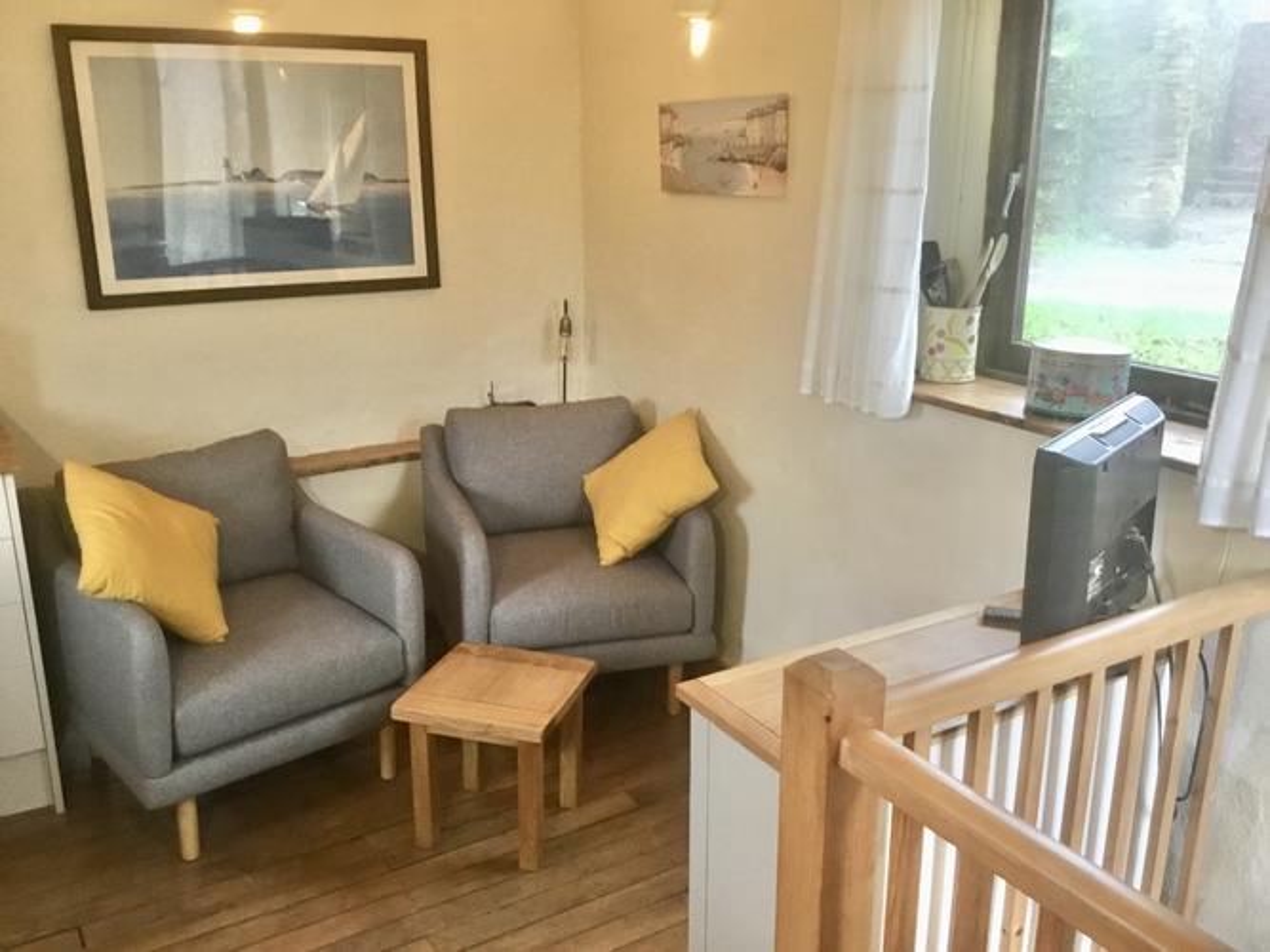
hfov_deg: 58.4
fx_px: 1137
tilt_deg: -17.8
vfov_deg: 45.4
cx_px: 635
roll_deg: -0.5
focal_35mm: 31
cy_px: 476
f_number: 2.4
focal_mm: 3.3
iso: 160
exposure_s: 1/33
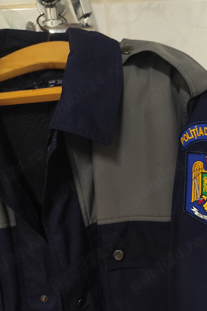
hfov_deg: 37.7
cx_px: 127
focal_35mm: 35
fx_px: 302
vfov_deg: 53.8
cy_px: 195
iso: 500
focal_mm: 6.19
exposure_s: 1/50
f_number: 1.65
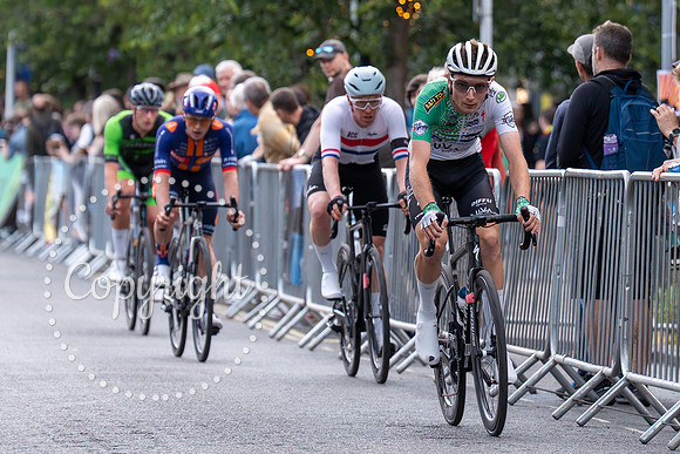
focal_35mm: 336
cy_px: 106
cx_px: 451
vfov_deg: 4.1
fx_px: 6343
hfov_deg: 6.1
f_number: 3.5
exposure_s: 1/800
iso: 2000
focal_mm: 173
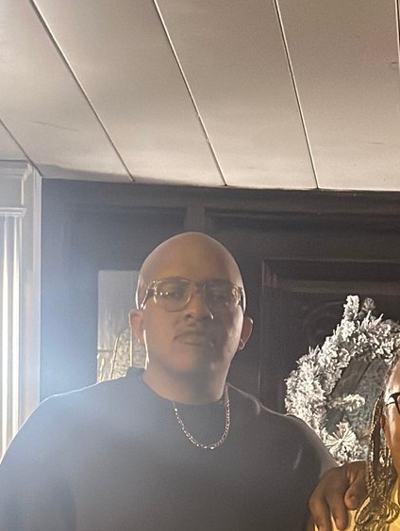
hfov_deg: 10.8
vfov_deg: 13.9
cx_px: 462
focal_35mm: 136
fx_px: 2092
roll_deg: -1.6
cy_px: 694
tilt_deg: +2.3
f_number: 1.78
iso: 800
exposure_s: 1/24
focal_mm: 6.86
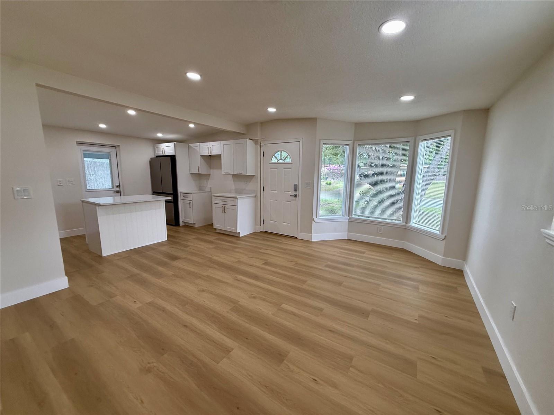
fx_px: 224
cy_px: 208
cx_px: 277
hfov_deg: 102.1
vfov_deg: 85.7
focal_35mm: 14
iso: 80
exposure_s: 1/120
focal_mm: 2.22
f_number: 2.2
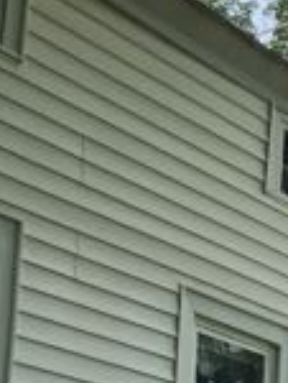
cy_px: 490
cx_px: 484
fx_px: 1239
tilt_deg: +9.6
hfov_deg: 12.3
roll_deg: -1.8
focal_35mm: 112
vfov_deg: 16.6
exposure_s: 1/1389
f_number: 1.8
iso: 32
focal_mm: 3.99
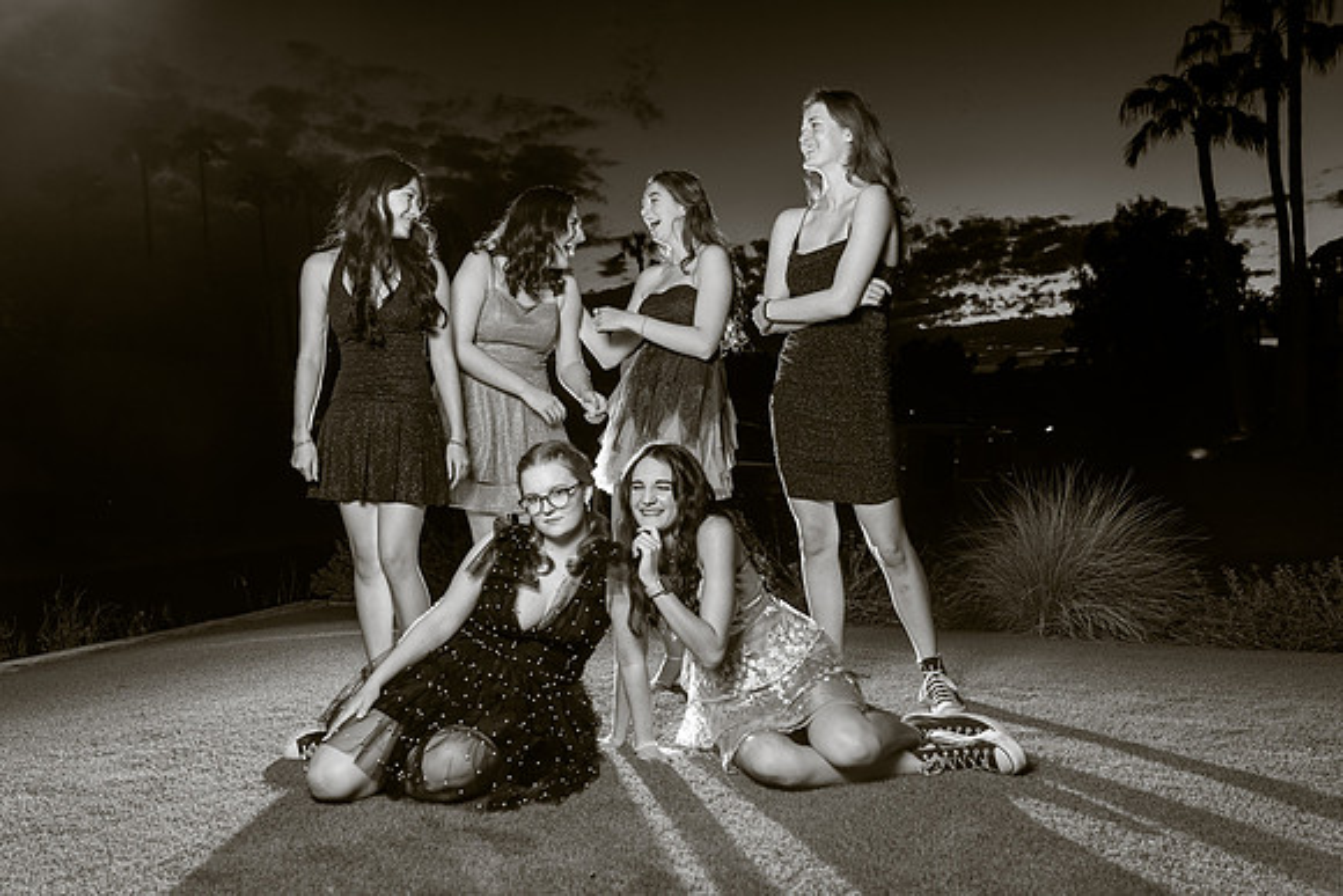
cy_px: 448
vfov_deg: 43.6
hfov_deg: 61.9
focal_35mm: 30
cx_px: 672
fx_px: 1119
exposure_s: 1/100
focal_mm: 30
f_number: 4.5
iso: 500
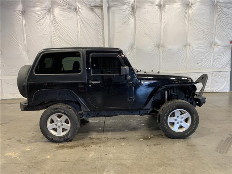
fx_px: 174
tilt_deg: -7.8
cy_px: 87
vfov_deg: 53.1
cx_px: 116
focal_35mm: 26
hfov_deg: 67.3
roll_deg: +1.9
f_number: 1.8
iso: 125
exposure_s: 1/60
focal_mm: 4.25
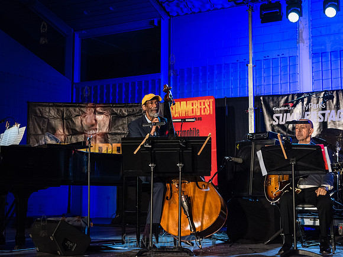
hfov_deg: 31.8
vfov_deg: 24.1
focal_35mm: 61
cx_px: 150
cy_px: 128
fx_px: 601
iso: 5000
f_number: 3.5
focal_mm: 56
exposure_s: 1/640
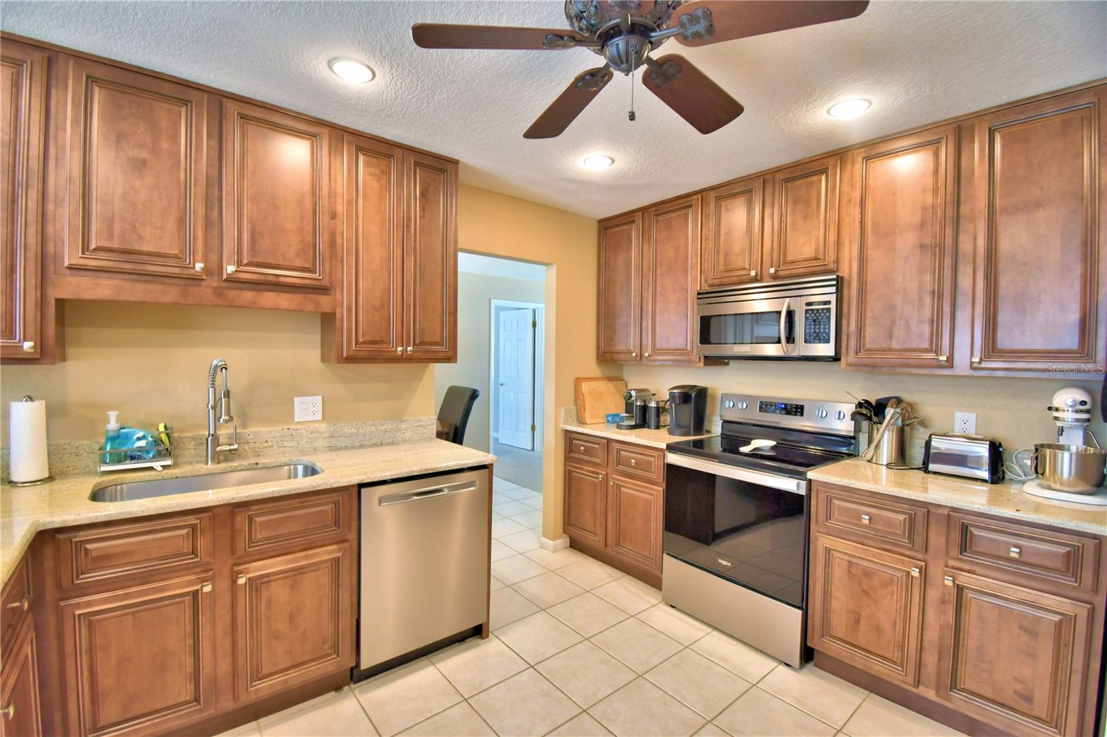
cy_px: 368
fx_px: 461
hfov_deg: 100.4
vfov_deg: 77.3
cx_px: 554
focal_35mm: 15
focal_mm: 10
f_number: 4.5
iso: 500
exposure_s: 1/30
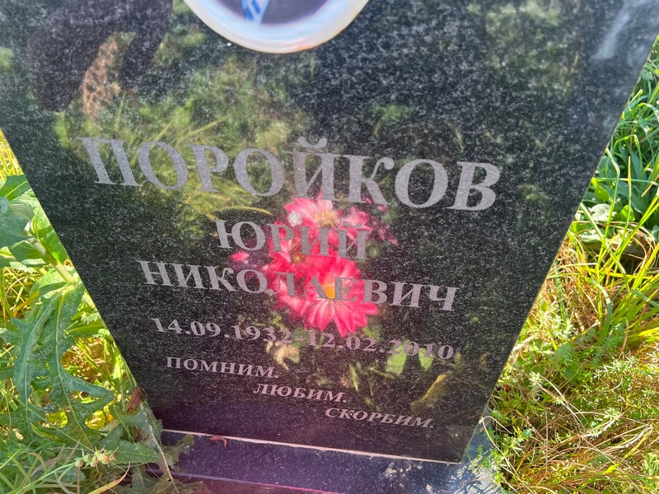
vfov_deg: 53.1
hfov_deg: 67.3
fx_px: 495
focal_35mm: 26
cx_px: 330
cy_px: 247
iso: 40
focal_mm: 5.7
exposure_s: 1/198
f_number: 1.5
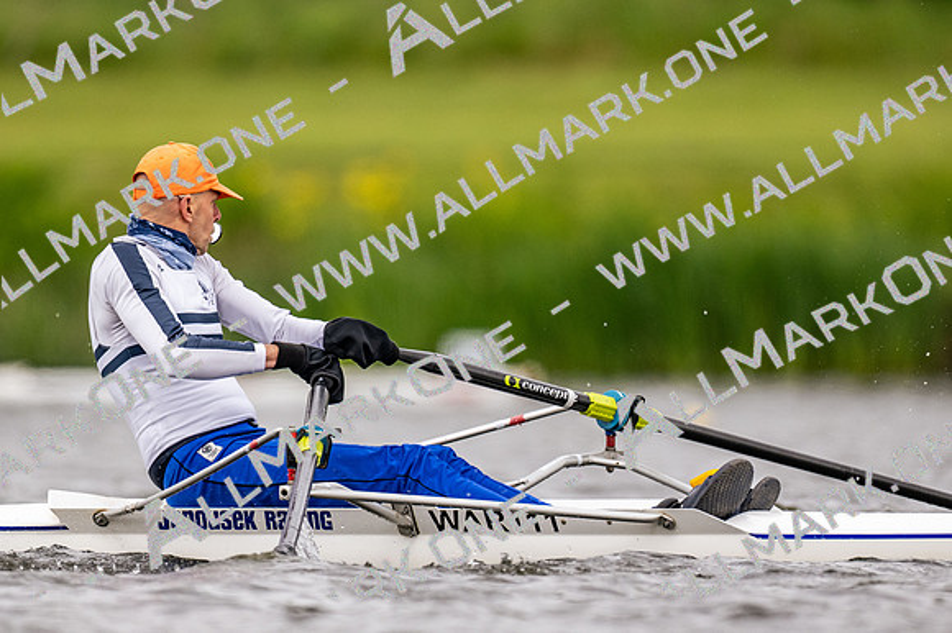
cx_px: 476
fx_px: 23786
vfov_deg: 1.5
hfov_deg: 2.3
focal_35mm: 900
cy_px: 316
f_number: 4
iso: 720
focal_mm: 600
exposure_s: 1/2500
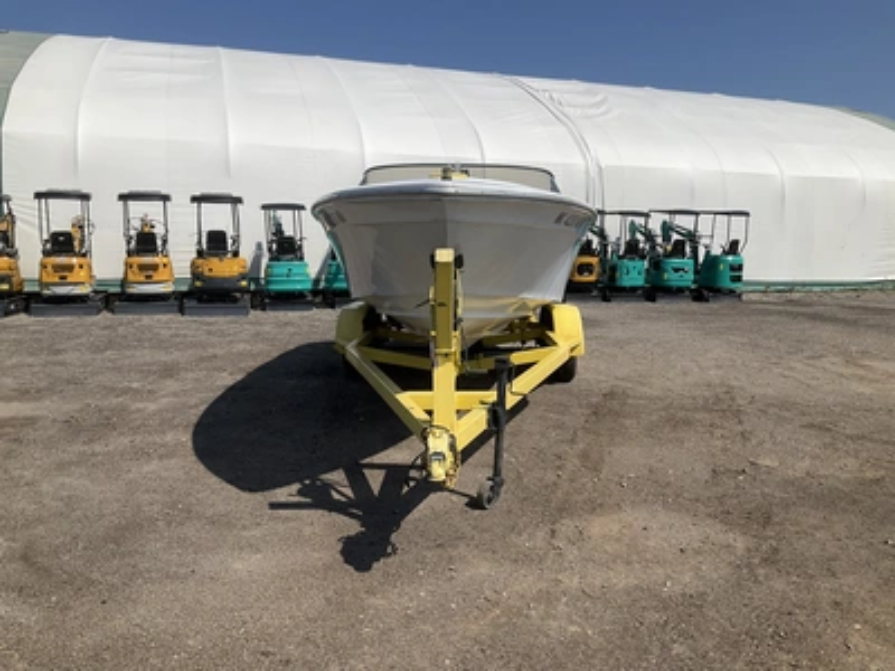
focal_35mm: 29
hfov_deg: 61.7
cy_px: 336
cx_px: 448
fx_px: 750
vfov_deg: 48.2
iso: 25
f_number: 1.8
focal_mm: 3
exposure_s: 1/4065
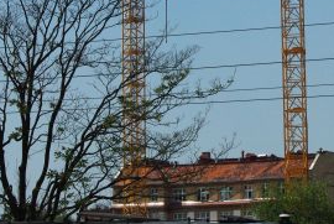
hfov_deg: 11.2
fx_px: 1691
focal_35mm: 182
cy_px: 79
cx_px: 255
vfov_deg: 7.6
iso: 800
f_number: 11
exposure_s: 1/2000
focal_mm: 55
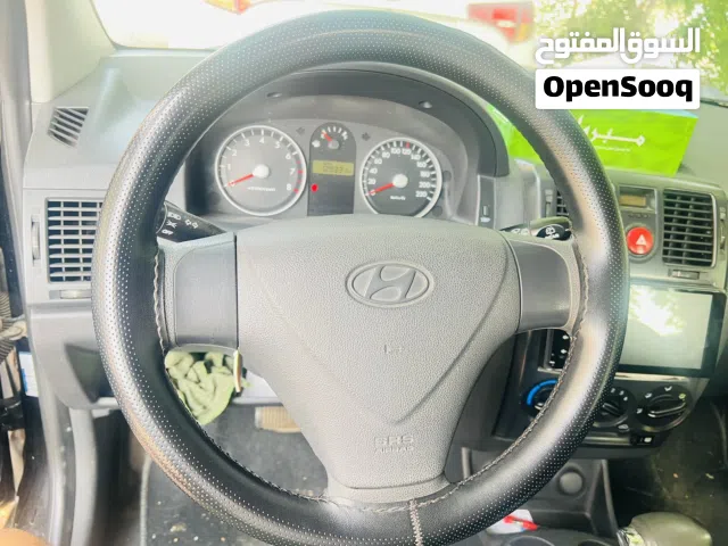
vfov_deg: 53.1
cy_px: 273
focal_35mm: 26
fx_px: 547
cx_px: 364
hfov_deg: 67.3
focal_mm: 5.7
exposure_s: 1/60
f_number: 1.5
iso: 160
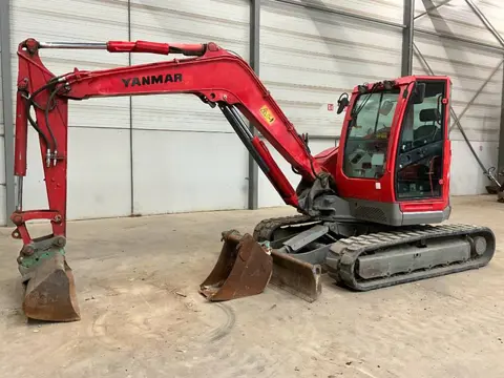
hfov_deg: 61.7
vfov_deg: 48.2
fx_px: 422
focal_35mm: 29
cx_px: 252
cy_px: 189
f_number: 1.8
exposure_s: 1/60
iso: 160
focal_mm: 3
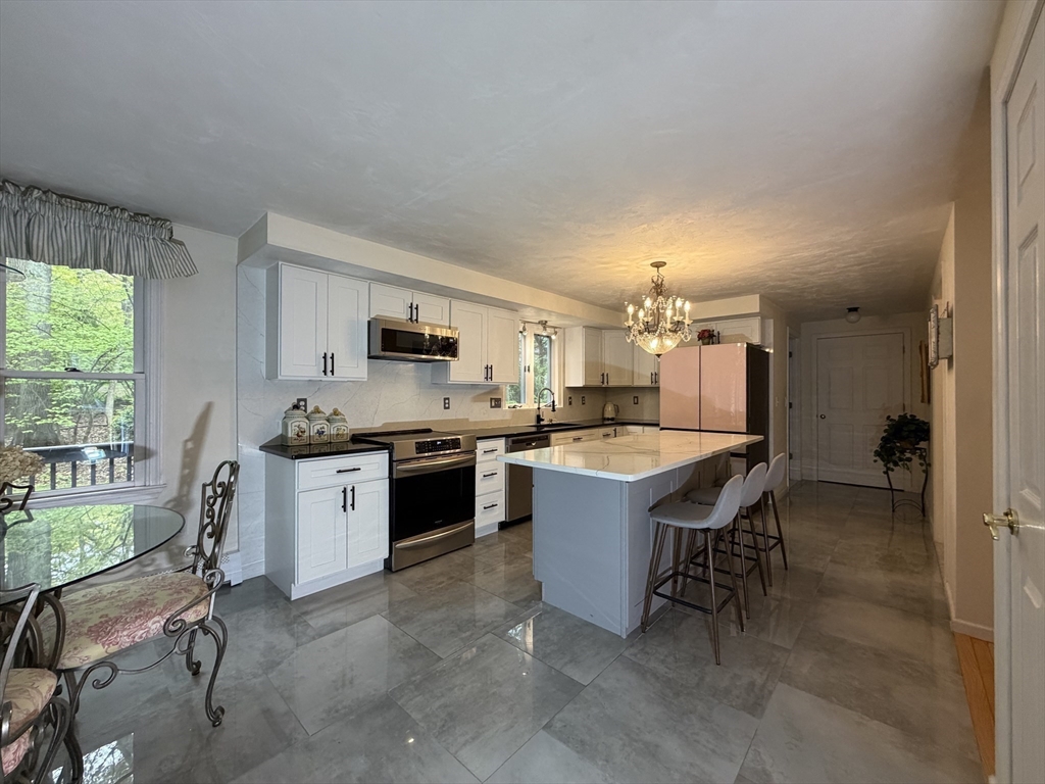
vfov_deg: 85.7
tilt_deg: -0.3
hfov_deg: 102.1
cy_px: 392
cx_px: 522
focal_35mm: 14
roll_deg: +0.2
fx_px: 423
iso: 250
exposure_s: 1/120
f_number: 2.2
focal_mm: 2.22
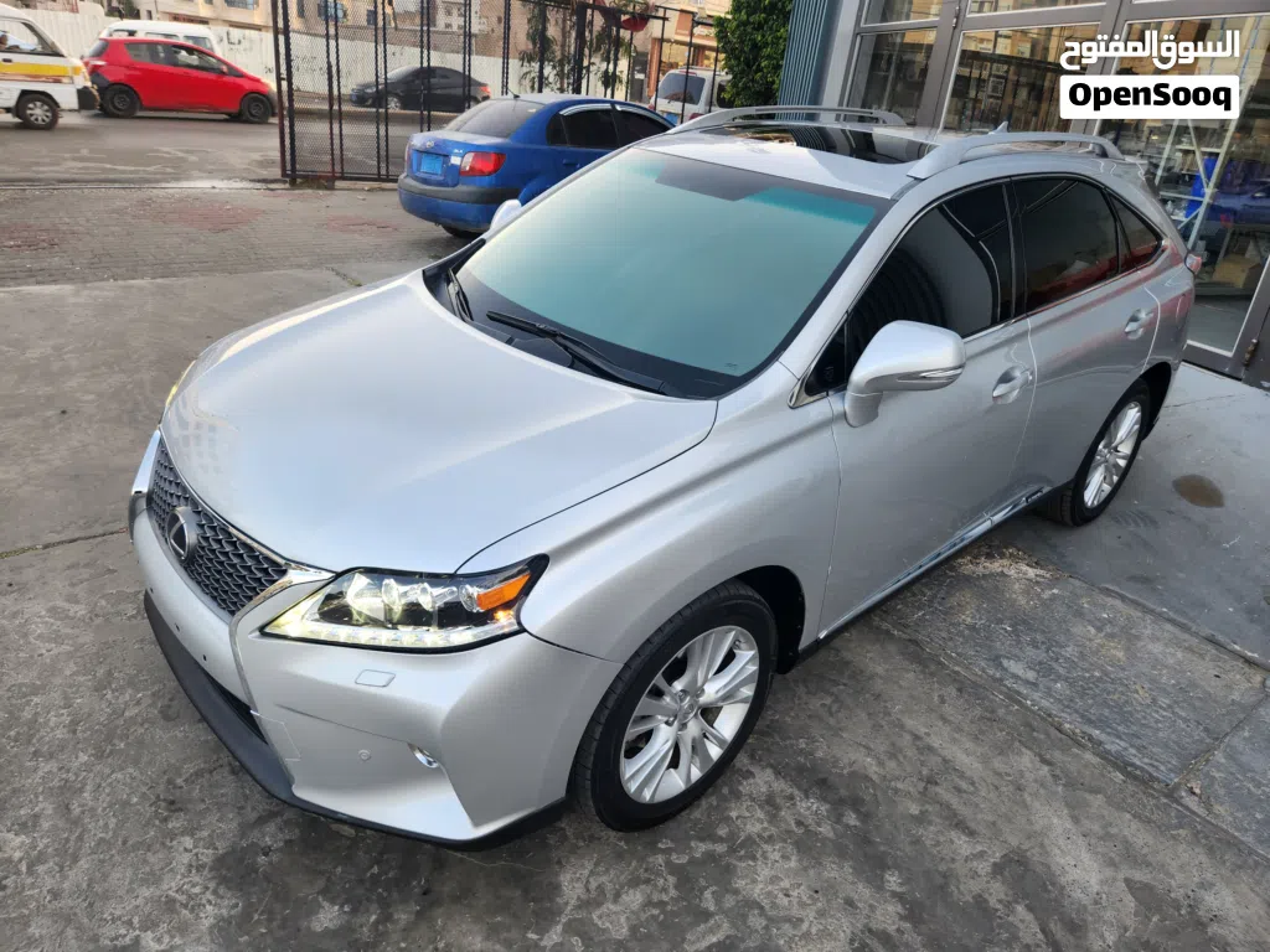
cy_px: 476
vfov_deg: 58.9
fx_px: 844
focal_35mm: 23
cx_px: 635
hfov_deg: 73.9
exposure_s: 1/180
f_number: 1.8
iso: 80
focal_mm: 5.4
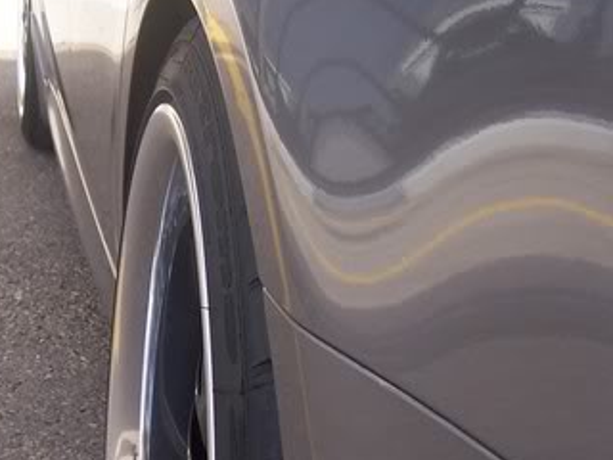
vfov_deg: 16.4
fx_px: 1594
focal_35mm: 90
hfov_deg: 21.6
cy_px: 280
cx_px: 157
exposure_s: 1/250
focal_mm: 6
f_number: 3
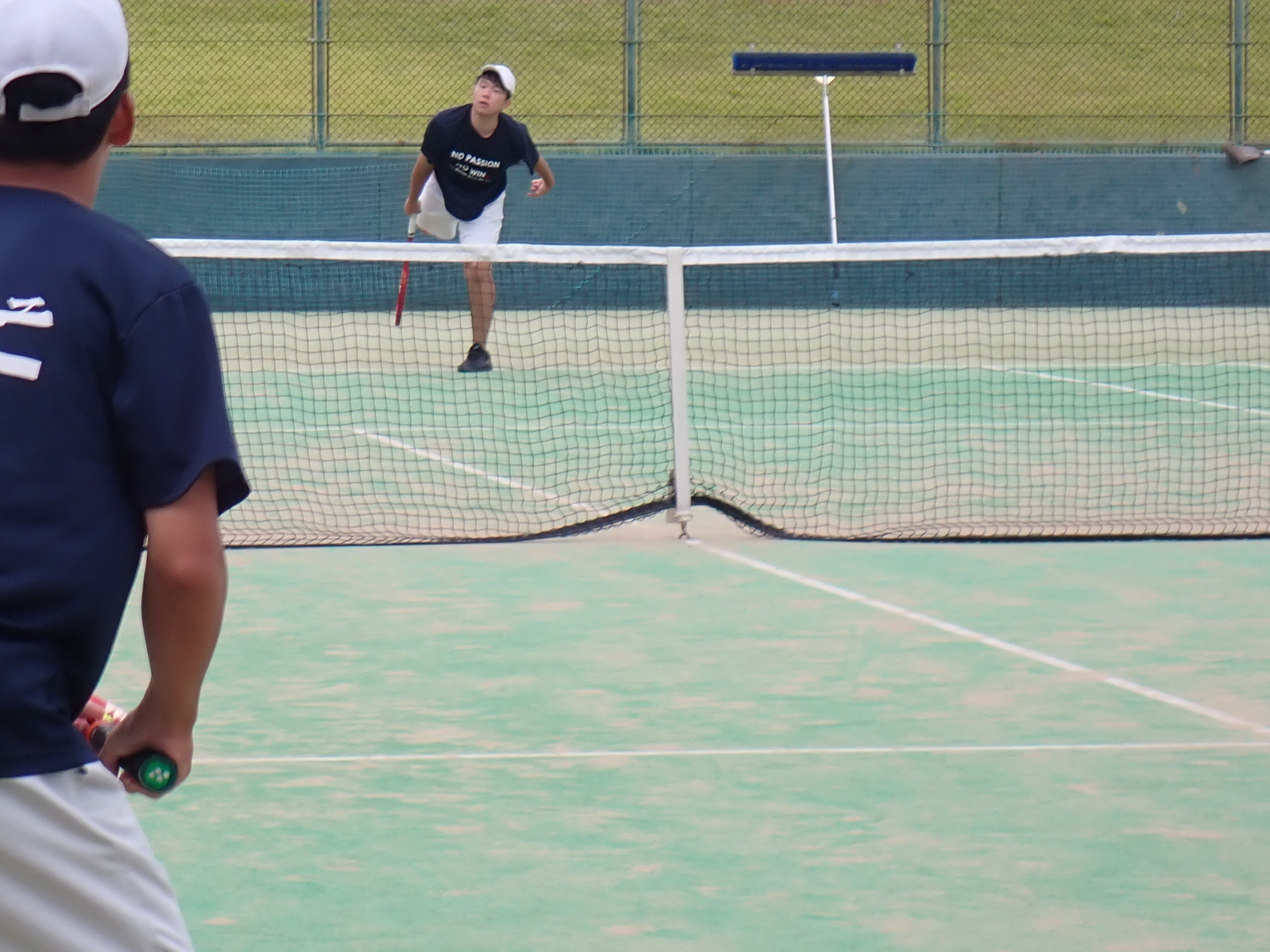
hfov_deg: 11.5
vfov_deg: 8.6
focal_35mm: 172
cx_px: 304
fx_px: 6310
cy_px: 472
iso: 100
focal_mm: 18
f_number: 4.9
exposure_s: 1/200
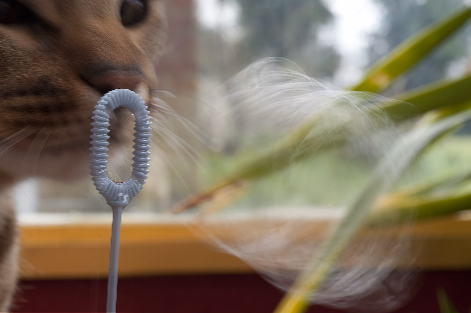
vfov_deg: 16.5
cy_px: 156
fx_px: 1078
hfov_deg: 24.6
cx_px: 236
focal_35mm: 82
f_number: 16
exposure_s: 1/10
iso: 200
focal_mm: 55
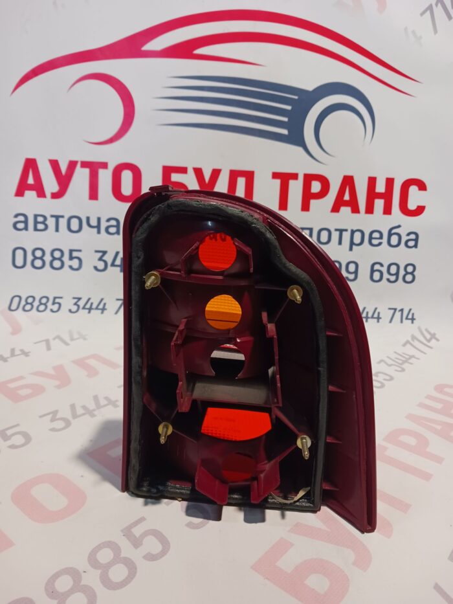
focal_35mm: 27
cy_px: 302
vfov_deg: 65.3
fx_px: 471
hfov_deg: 51.4
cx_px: 226
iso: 200
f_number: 1.8
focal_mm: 4
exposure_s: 1/50
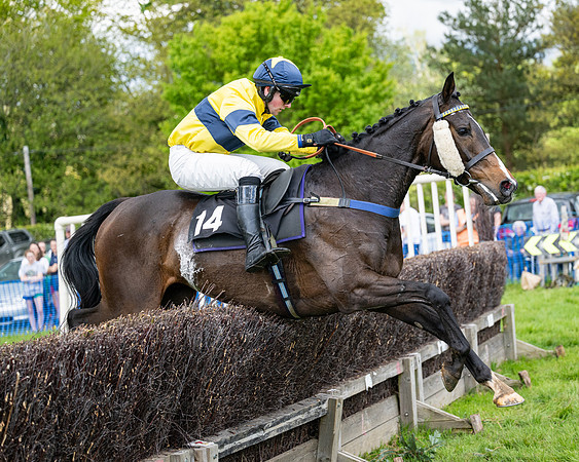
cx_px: 316
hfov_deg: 24.2
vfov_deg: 19.4
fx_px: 1350
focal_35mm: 79
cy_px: 231
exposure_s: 1/2500
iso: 400
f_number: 2.8
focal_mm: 70
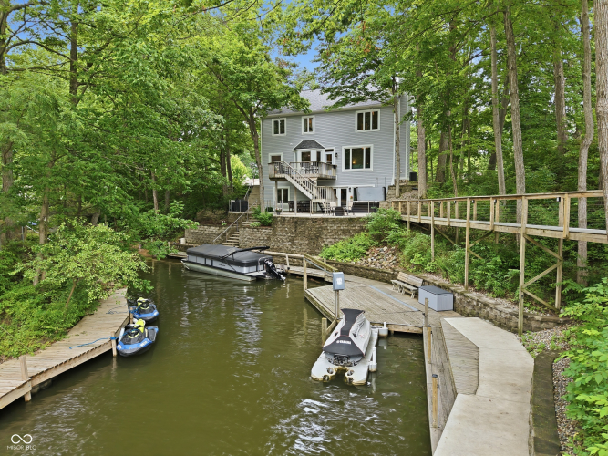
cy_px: 228
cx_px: 304
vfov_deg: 56.8
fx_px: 421
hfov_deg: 71.6
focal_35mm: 24
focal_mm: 8.7
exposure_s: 1/200
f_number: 1.8
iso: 100
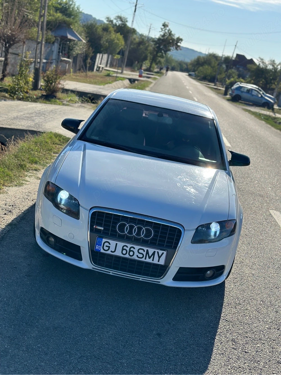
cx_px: 140
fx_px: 520
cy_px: 188
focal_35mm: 48
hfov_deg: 30.3
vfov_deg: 39.7
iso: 100
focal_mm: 6.86
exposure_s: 1/5882
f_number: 1.78
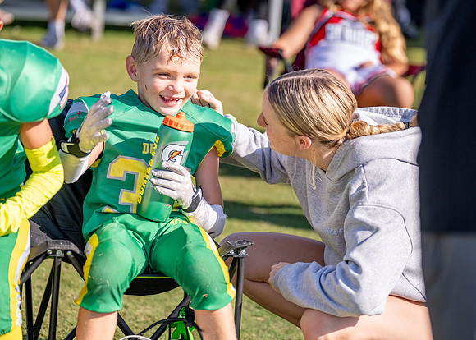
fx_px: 1657
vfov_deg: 11.7
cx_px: 245
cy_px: 161
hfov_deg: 16.3
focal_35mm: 123
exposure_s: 1/4000
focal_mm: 108
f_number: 2.8
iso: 250
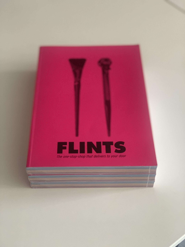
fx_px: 371
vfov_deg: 36.8
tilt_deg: -50.4
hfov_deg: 28.0
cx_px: 92
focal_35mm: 52
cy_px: 124
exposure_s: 1/60
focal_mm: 6
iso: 160
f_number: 2.4
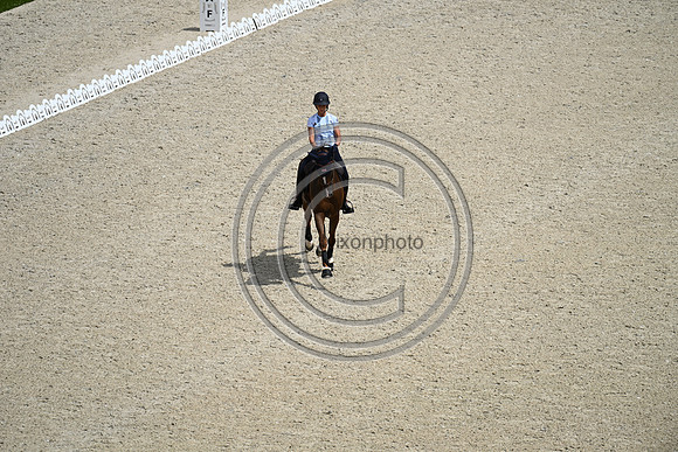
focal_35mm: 400
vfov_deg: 3.4
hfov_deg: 5.2
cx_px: 339
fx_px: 7535
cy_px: 226
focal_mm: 400
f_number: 6.3
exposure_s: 1/1250
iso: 110
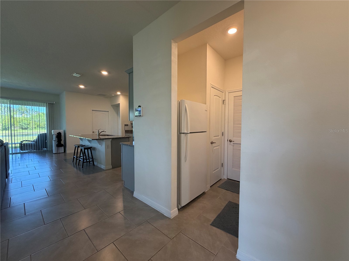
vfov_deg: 85.7
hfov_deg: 102.1
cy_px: 130
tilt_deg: -2.2
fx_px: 141
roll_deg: -0.1
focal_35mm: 14
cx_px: 174
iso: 250
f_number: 2.2
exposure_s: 1/120
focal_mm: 2.22
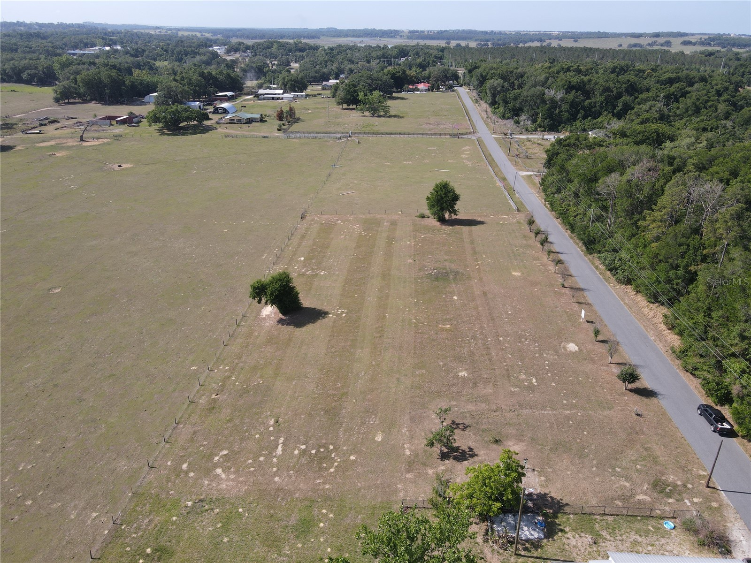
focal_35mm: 24
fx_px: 521
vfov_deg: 56.8
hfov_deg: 71.6
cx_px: 376
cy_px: 282
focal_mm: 4.5
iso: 100
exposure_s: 1/500
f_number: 2.8
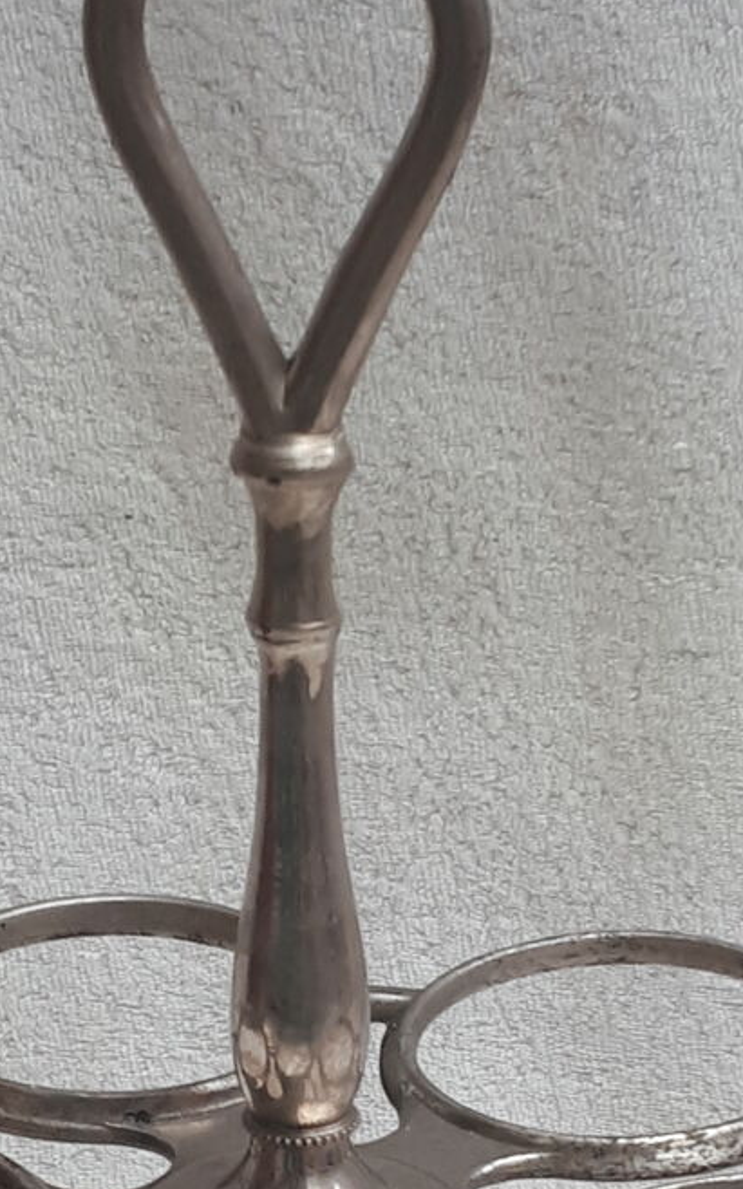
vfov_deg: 34.3
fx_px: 1880
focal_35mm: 58
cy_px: 910
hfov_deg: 22.3
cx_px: 318
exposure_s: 1/33
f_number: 1.9
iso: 64
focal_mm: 3.6
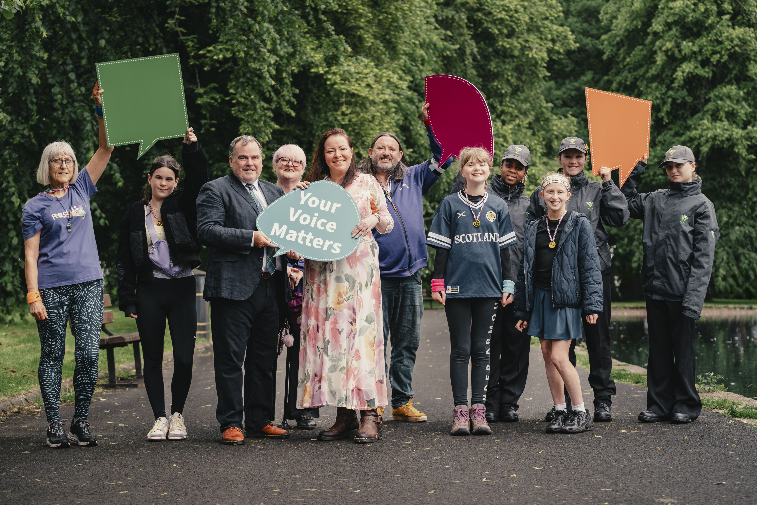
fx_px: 1472
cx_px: 378
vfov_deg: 19.5
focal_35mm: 70
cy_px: 252
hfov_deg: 28.8
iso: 500
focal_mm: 70
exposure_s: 1/500
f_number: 4
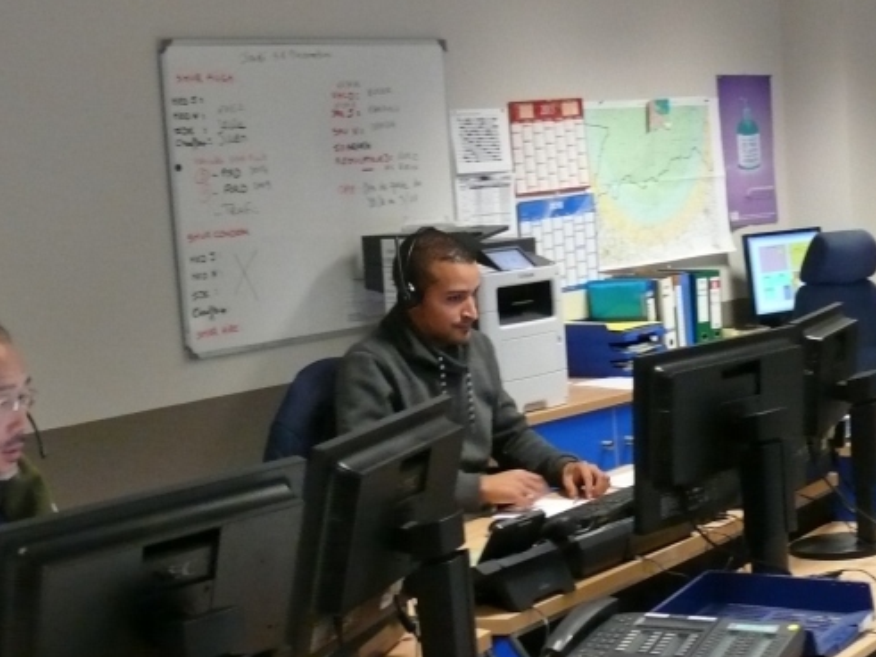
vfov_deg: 20.0
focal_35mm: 73
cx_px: 703
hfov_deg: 26.2
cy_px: 486
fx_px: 1847
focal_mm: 7.5
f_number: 2.8
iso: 400
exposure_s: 1/20
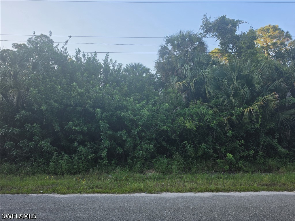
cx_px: 148
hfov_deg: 73.9
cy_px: 110
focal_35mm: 23
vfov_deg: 58.9
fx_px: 196
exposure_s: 1/359
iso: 20
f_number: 1.4
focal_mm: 6.5
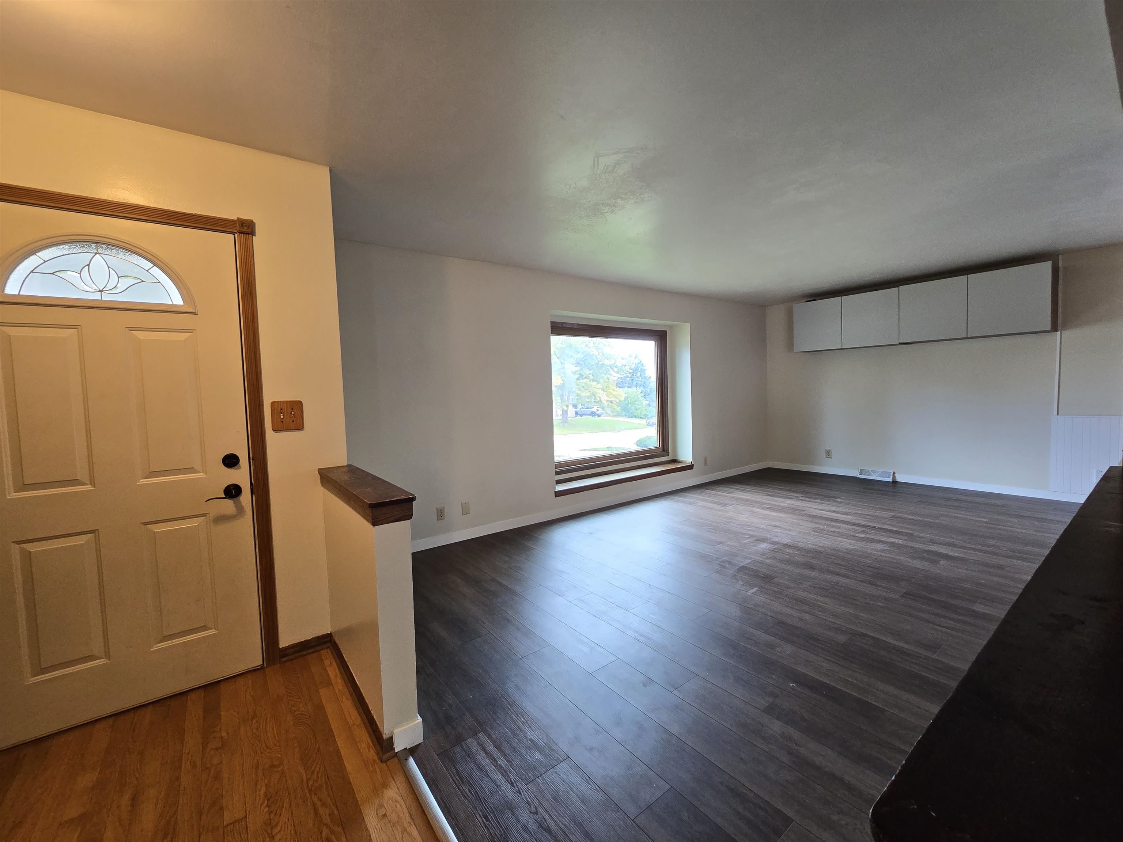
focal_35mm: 13
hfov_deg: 106.2
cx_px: 562
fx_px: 422
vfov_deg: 89.9
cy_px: 421
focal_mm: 2.2
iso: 160
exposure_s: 1/60
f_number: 2.2
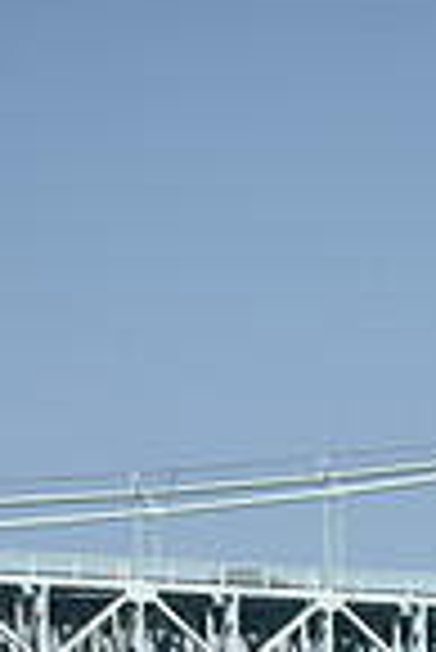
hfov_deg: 1.9
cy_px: 1273
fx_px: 13030
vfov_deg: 2.9
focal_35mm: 719
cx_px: 402
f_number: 5.6
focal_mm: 180
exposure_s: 1/1000
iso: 250
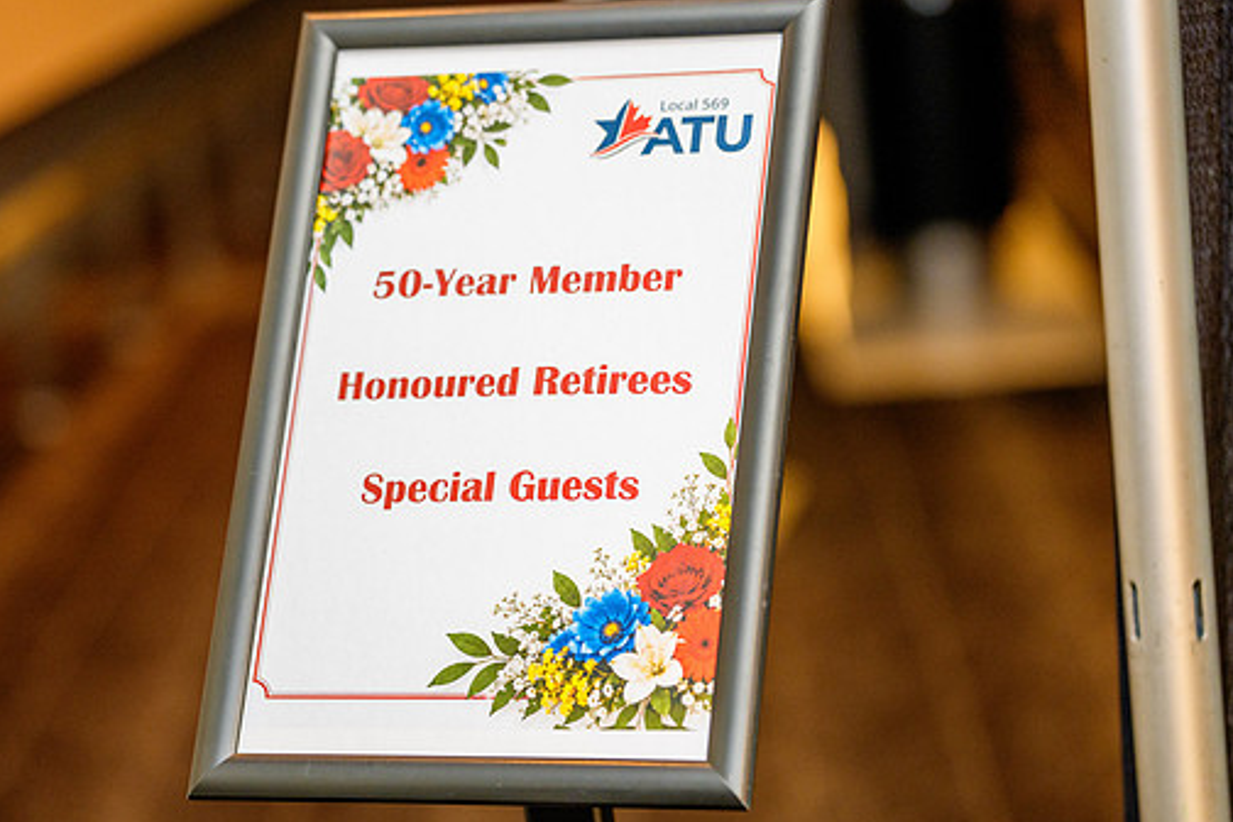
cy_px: 405
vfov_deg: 13.8
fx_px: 3390
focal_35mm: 99
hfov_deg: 20.6
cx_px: 528
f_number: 2
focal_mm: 86
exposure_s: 1/125
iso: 3200
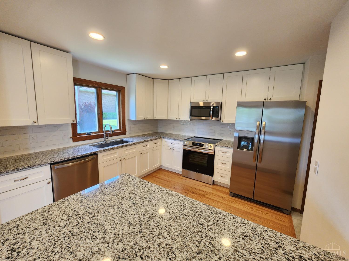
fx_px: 131
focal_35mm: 13
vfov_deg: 89.9
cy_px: 130
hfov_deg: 106.2
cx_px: 174
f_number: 2.2
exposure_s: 1/60
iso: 125
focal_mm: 2.2
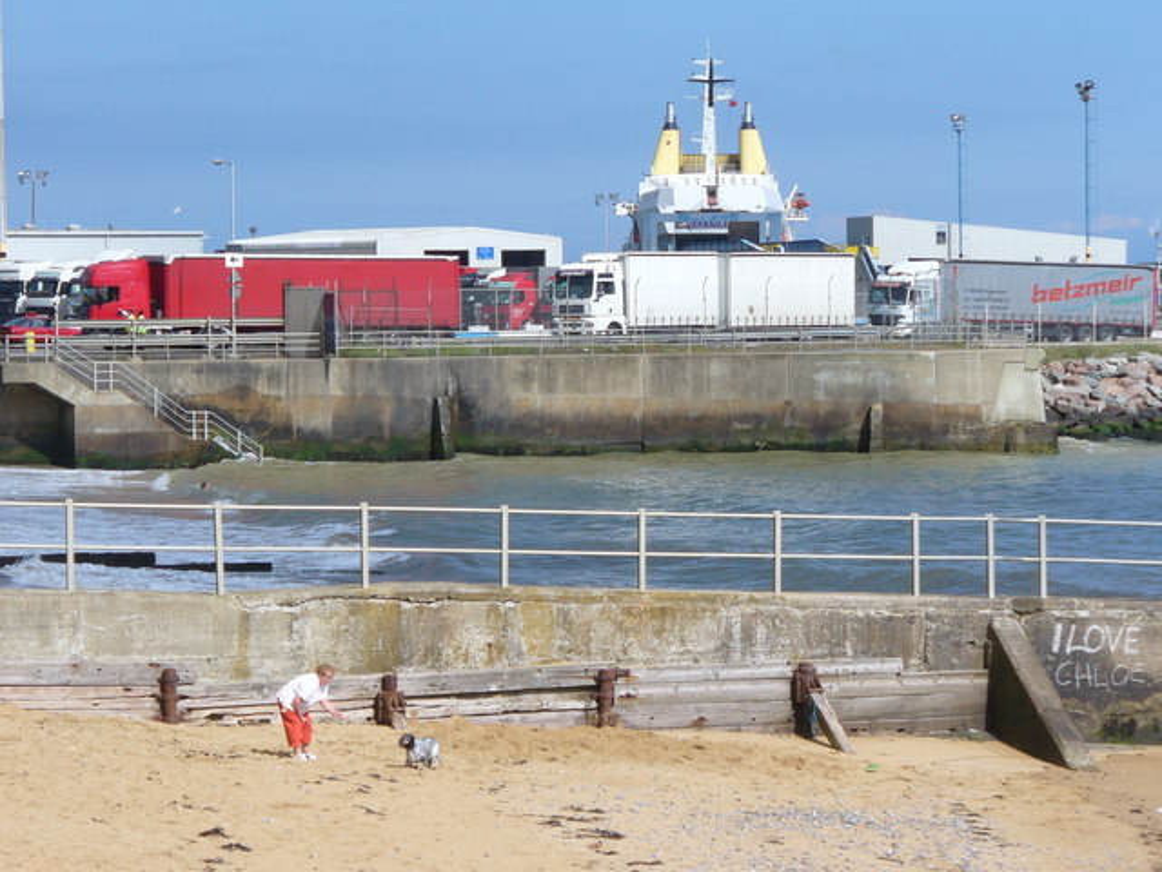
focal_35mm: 147
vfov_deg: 10.1
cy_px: 436
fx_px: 4935
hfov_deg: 13.4
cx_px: 581
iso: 80
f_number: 3.9
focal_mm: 24.3
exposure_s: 1/1000
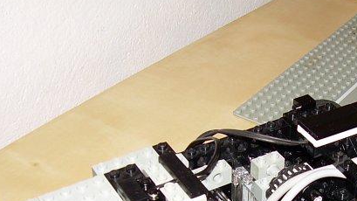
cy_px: 209
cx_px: 271
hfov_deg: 25.9
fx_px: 767
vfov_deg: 14.6
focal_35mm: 81
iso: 50
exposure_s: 1/60
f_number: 2.8
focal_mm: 6.3
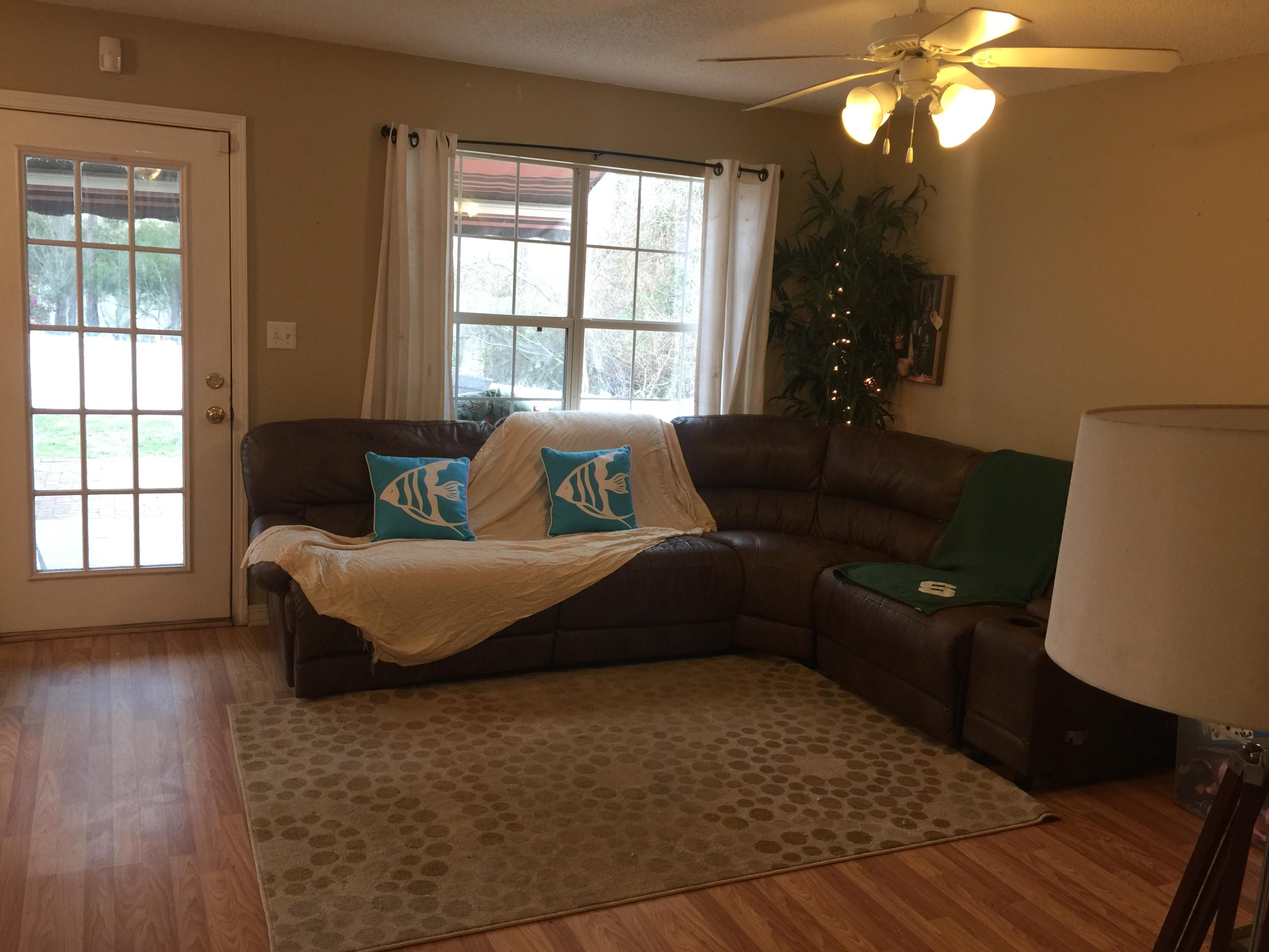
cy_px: 476
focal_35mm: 29
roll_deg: -3.9
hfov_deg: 61.7
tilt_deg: -10.7
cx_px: 634
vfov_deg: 48.2
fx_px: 1063
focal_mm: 4.15
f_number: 2.2
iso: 40
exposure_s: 1/15
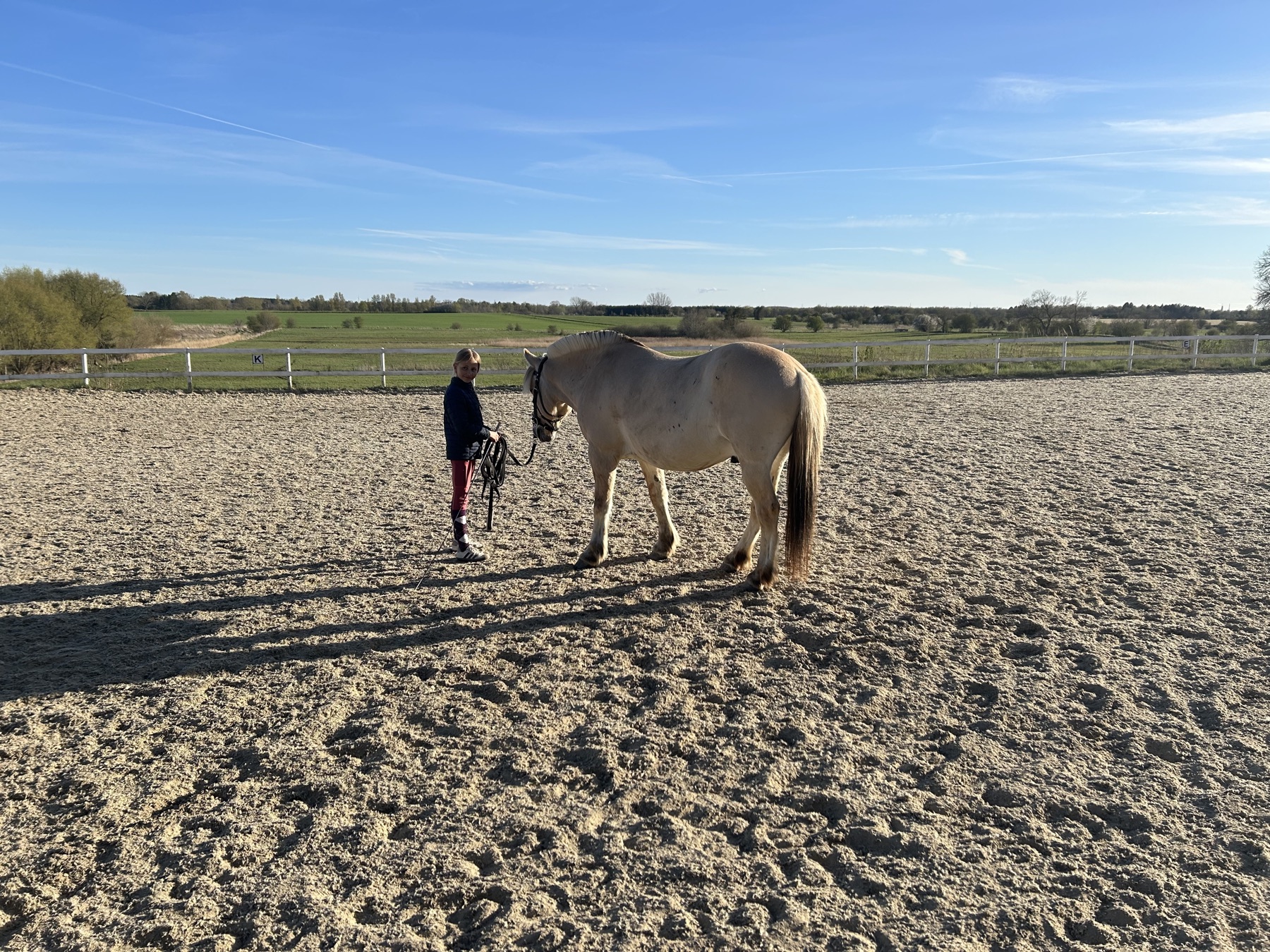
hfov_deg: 67.3
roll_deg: -0.3
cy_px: 476
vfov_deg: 53.1
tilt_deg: -9.7
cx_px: 635
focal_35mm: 26
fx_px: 954
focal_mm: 5.7
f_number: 1.5
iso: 50
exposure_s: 1/3460
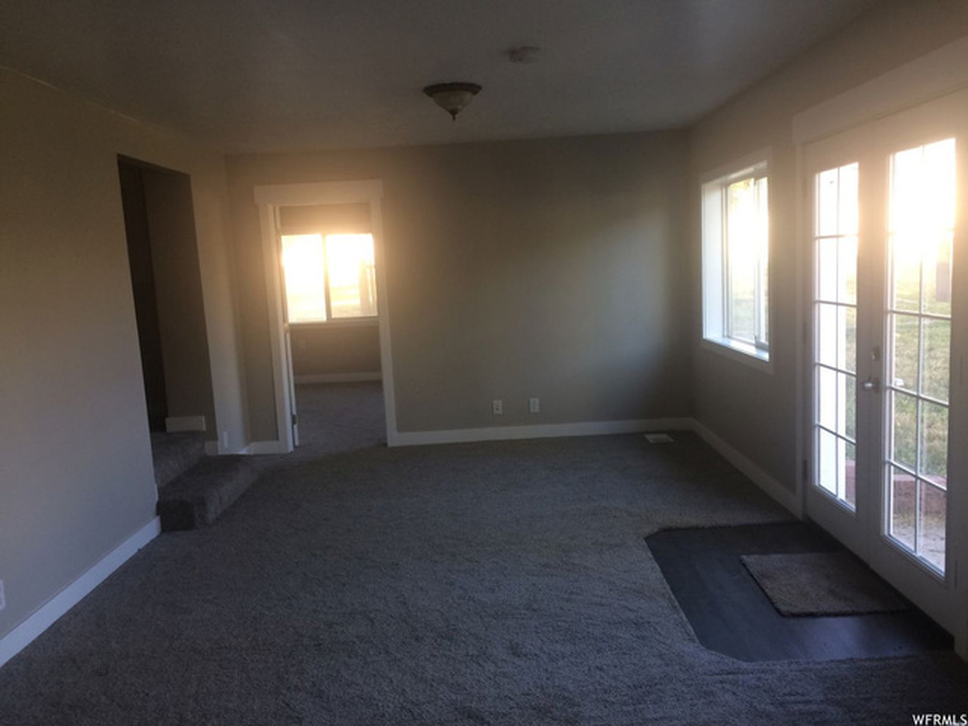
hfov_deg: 61.7
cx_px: 484
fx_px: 811
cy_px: 363
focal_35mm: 29
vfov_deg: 48.2
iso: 32
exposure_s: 1/30
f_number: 2.2
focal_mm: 4.15
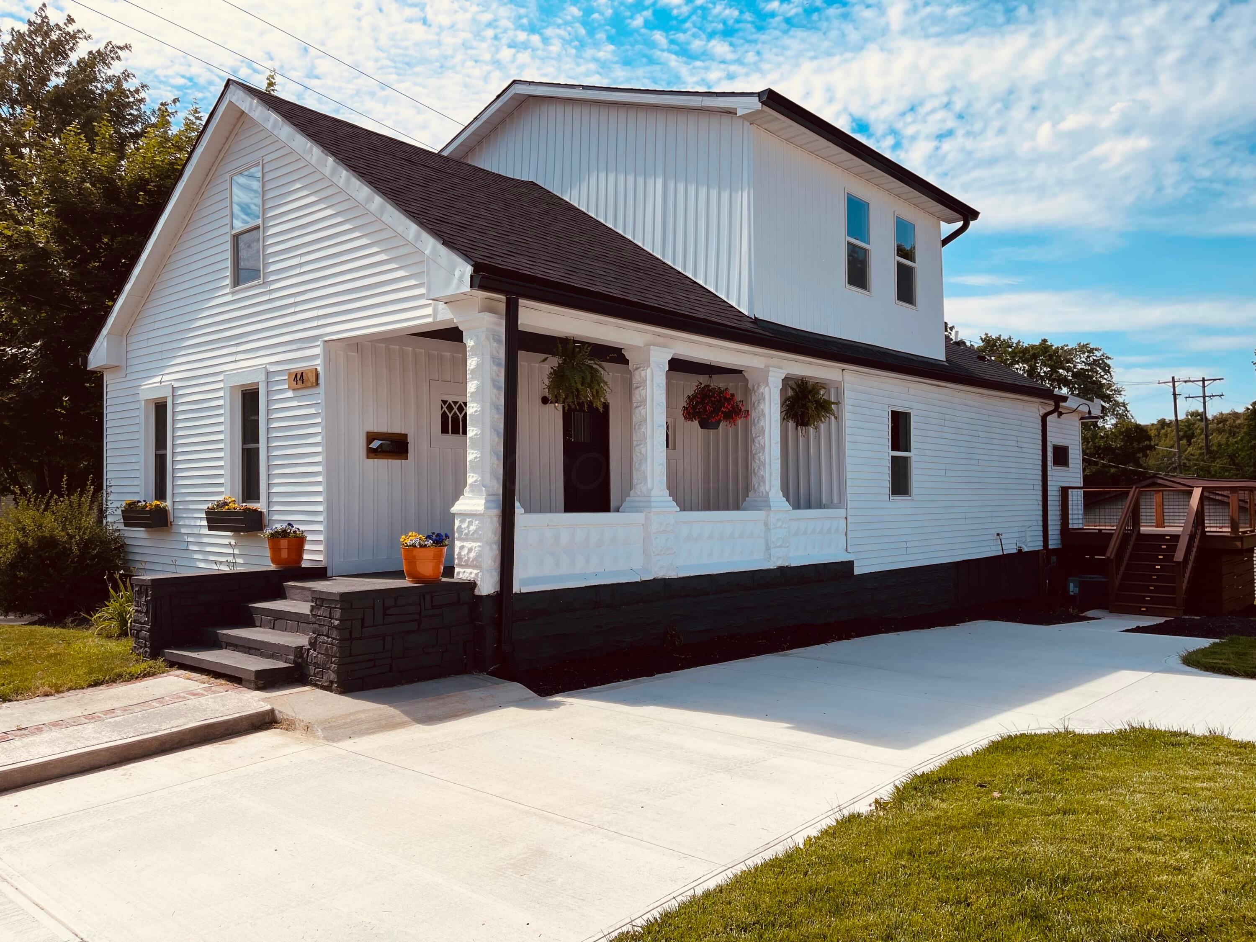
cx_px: 628
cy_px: 471
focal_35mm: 25
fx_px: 907
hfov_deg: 69.4
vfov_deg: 54.9
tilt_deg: +0.4
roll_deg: +0.4
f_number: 1.6
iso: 32
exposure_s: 1/3922
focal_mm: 5.1
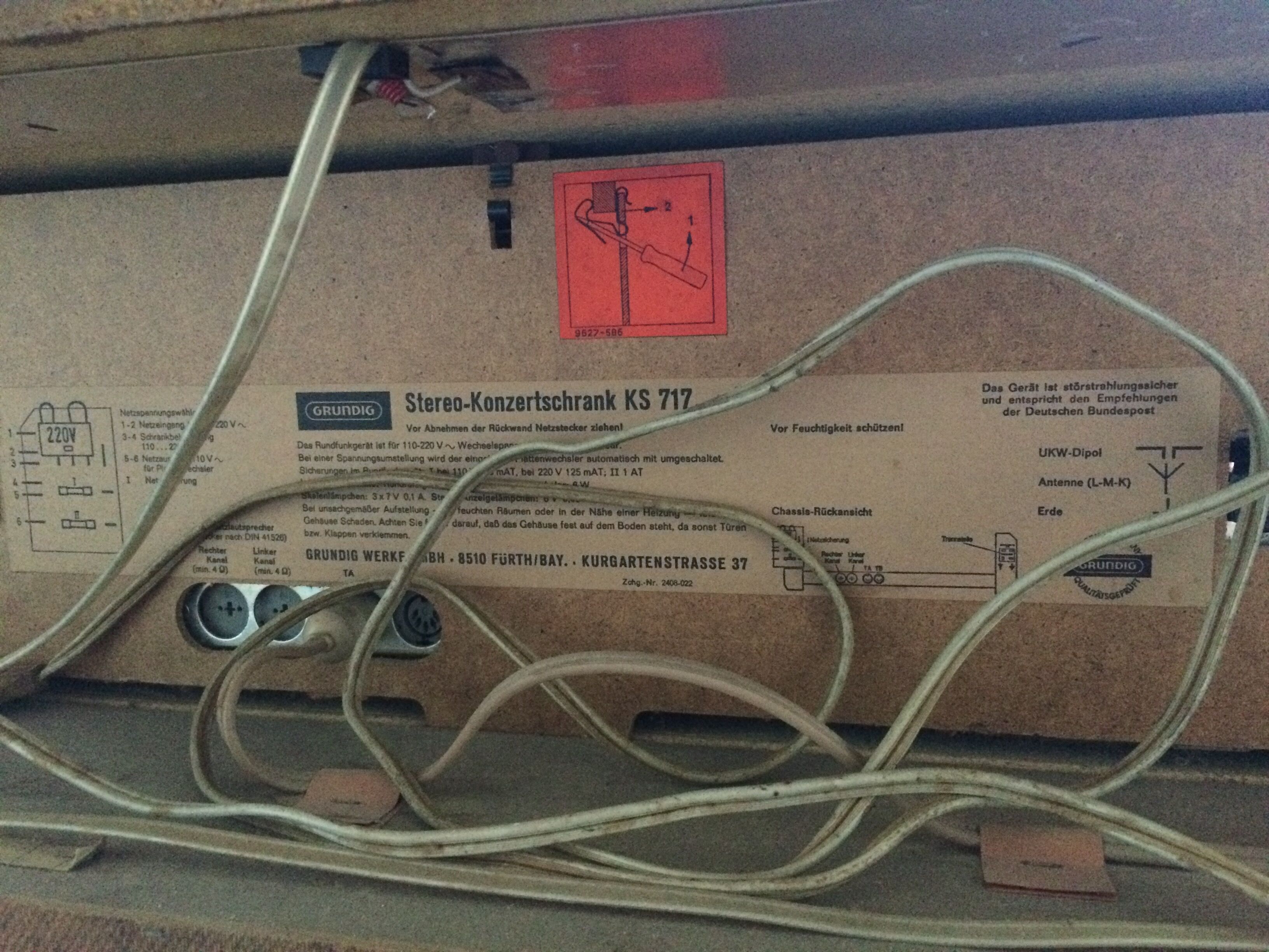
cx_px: 634
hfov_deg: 61.7
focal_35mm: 29
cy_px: 476
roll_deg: +0.4
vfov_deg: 48.2
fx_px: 1063
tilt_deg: -4.1
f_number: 2.2
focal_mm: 4.15
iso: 640
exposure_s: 1/17
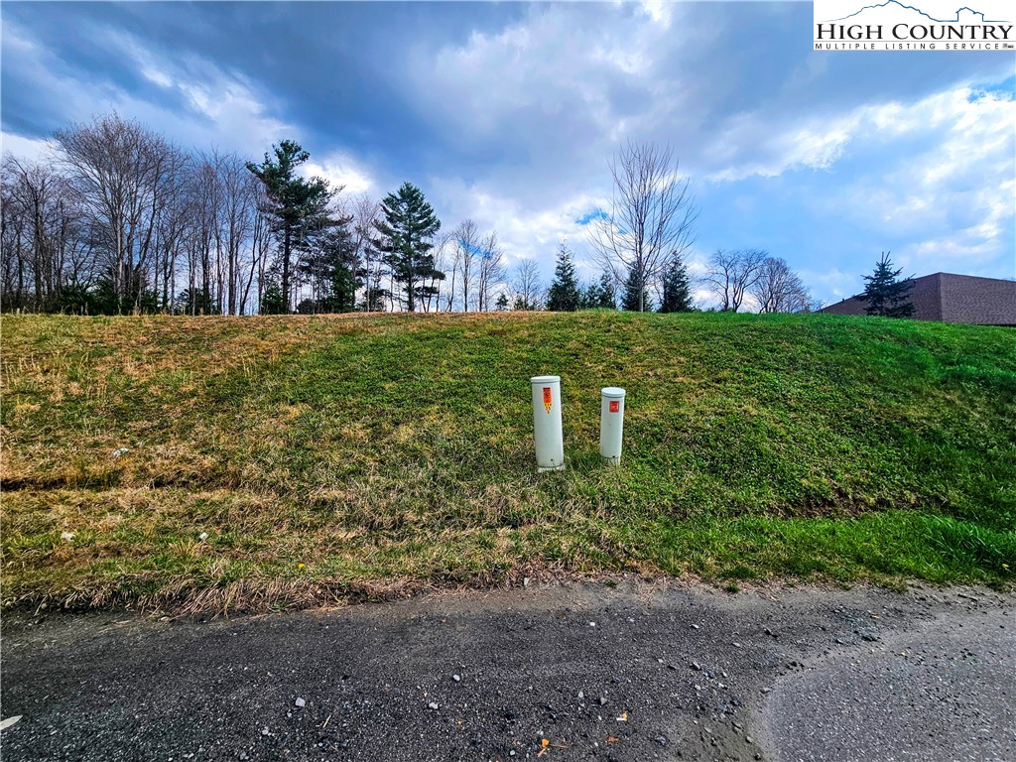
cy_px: 381
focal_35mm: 13
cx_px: 508
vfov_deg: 89.9
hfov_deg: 106.2
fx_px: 382
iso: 50
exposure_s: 1/1809
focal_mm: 2.2
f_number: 2.2
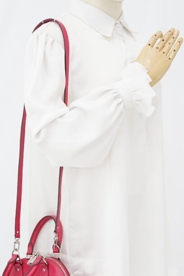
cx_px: 82
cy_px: 195
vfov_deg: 24.0
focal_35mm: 84
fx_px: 644
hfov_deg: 16.3
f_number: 6.3
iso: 640
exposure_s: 1/8
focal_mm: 50
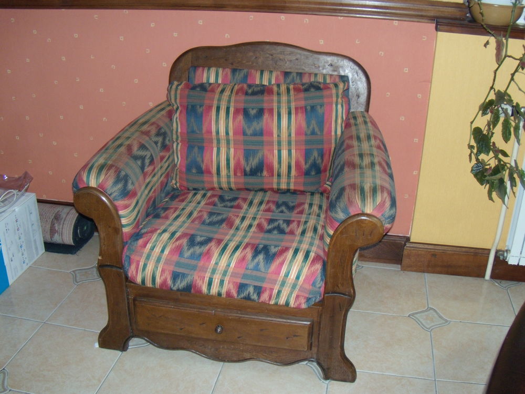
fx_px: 546
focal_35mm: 36
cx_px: 262
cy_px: 197
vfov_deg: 39.7
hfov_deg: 51.4
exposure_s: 1/30
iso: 200
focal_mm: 6.4
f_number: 3.6
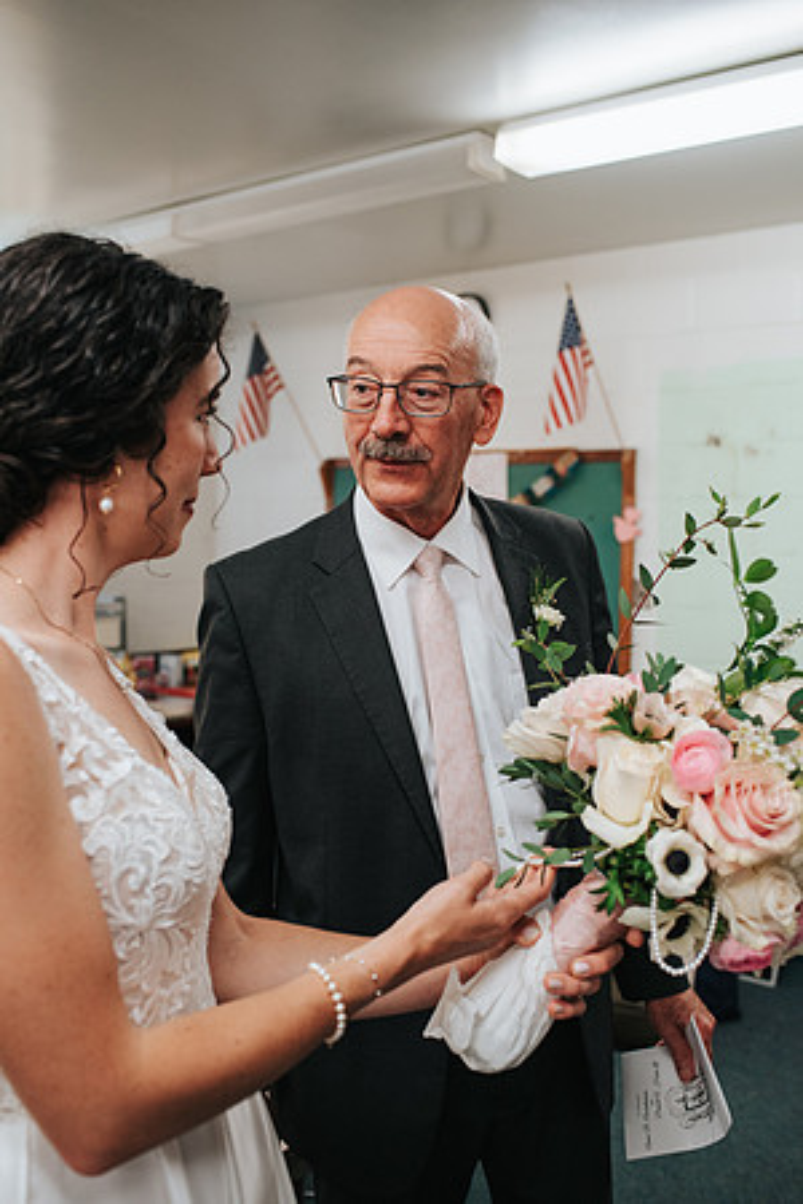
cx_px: 402
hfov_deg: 37.9
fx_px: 1171
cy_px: 602
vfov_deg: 54.4
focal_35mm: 35
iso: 1000
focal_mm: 35
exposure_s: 1/125
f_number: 3.2
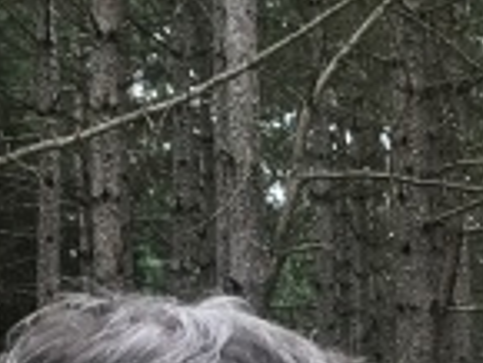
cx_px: 670
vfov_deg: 7.1
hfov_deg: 9.4
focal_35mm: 205
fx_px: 2863
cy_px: 663
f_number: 2.2
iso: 32
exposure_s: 1/60
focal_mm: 4.15
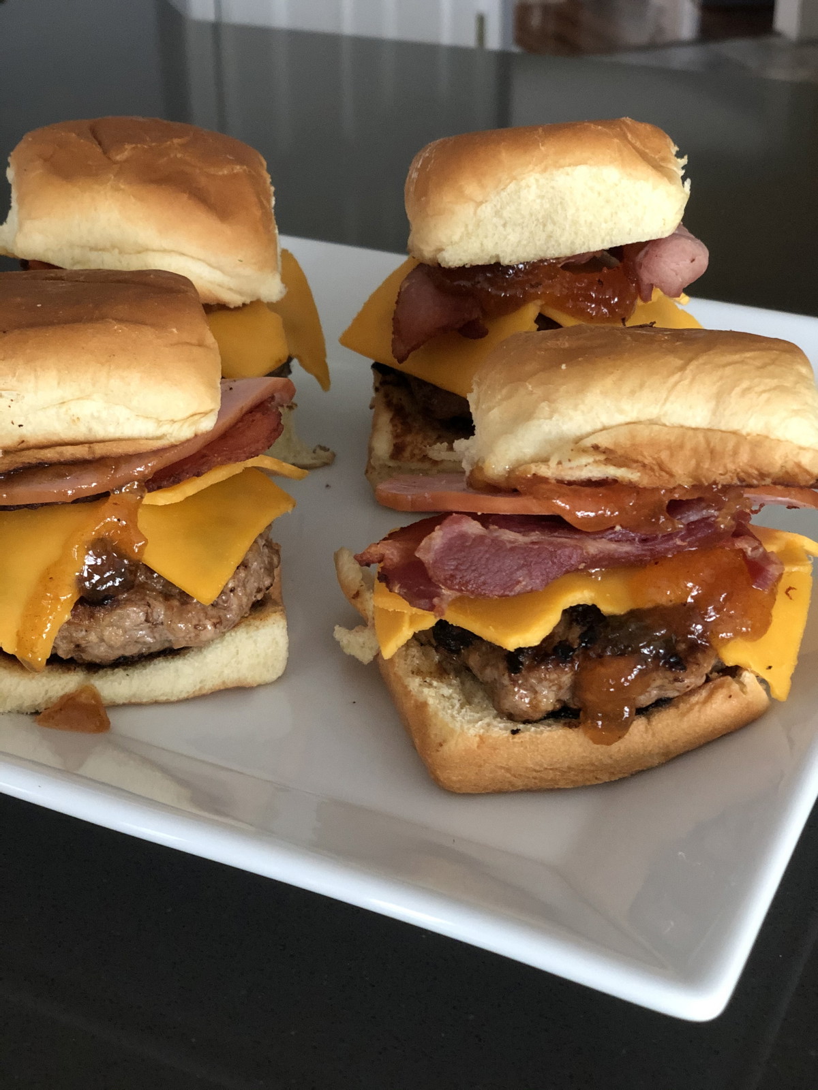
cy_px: 545
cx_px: 409
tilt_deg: -29.7
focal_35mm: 52
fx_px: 1638
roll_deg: +1.6
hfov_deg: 28.0
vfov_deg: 36.8
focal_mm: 6
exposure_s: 1/10
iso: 160
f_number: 2.4
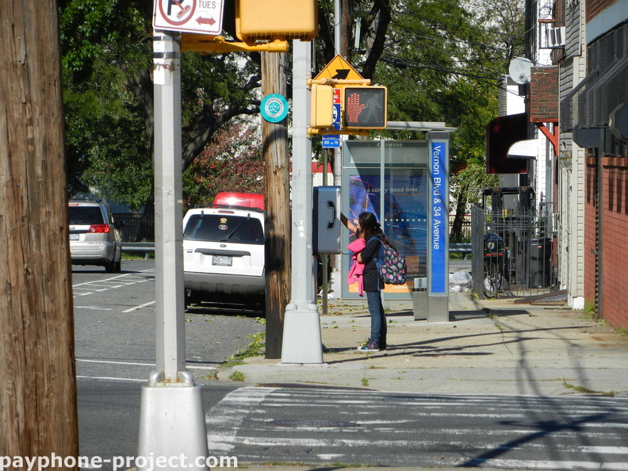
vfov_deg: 5.9
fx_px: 4572
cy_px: 236
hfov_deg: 7.9
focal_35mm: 252
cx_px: 314
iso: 160
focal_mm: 45.3
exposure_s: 1/1000
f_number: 5.3
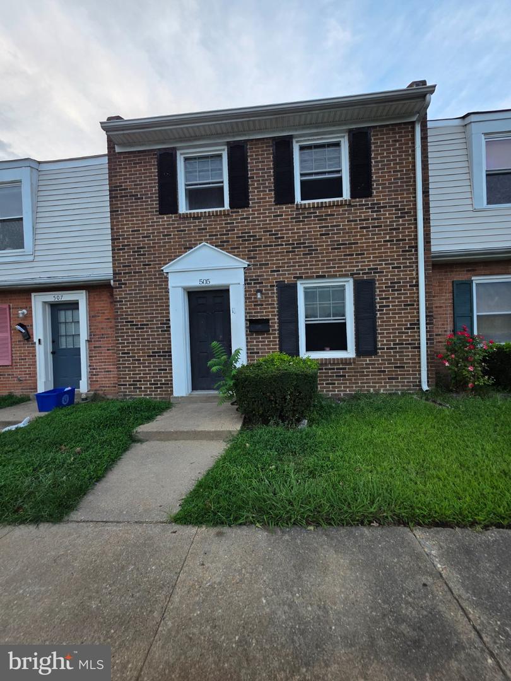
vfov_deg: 106.2
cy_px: 340
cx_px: 256
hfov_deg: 89.9
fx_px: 256
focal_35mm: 13
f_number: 1.9
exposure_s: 1/120
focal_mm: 2.2
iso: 40
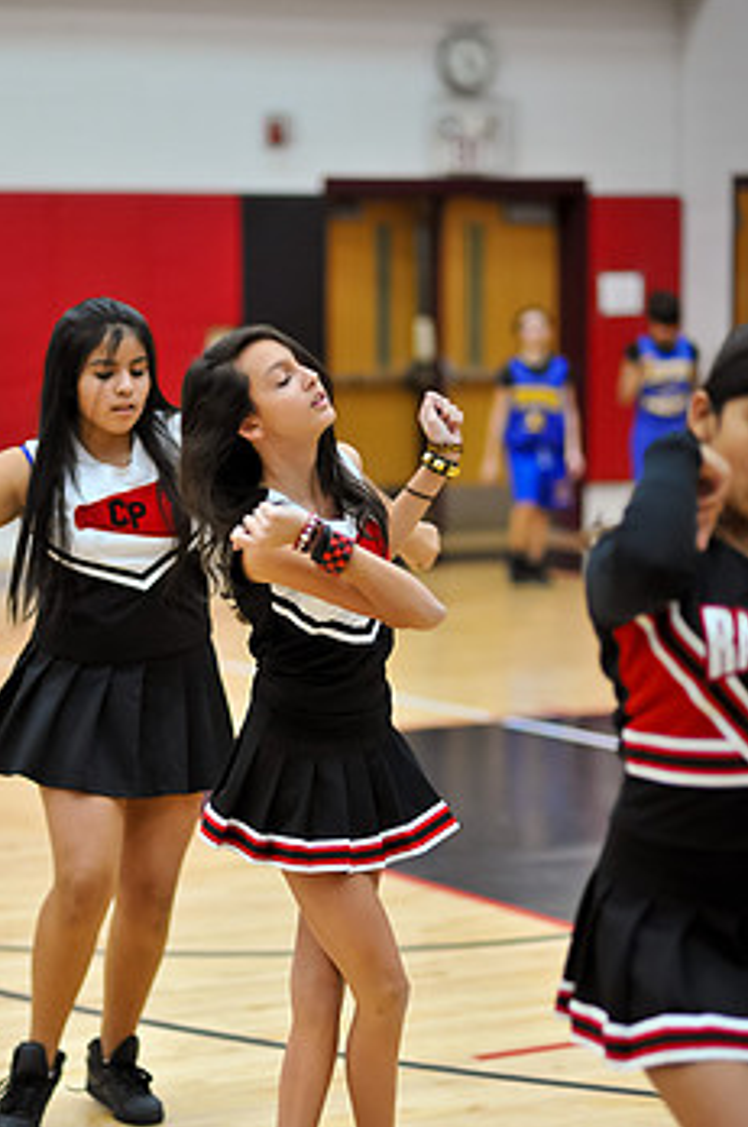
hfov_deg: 12.4
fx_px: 3438
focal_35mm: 110
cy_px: 716
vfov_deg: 18.6
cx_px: 274
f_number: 2
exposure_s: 1/500
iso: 1800
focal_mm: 85
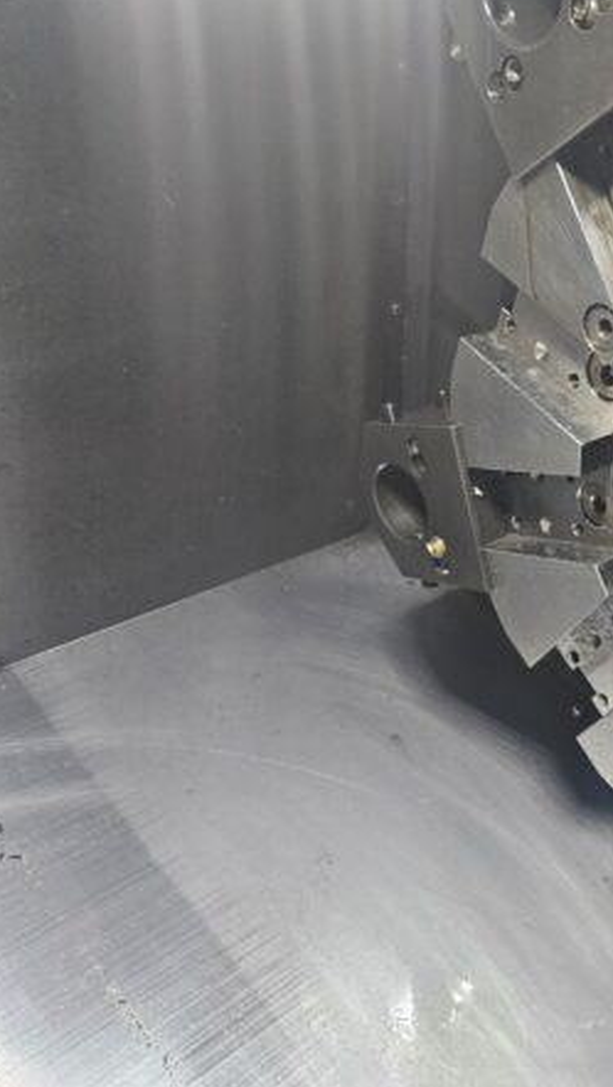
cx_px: 724
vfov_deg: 58.0
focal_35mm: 34
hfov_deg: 30.0
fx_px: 981
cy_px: 539
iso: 400
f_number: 1.8
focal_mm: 5.4
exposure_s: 1/120
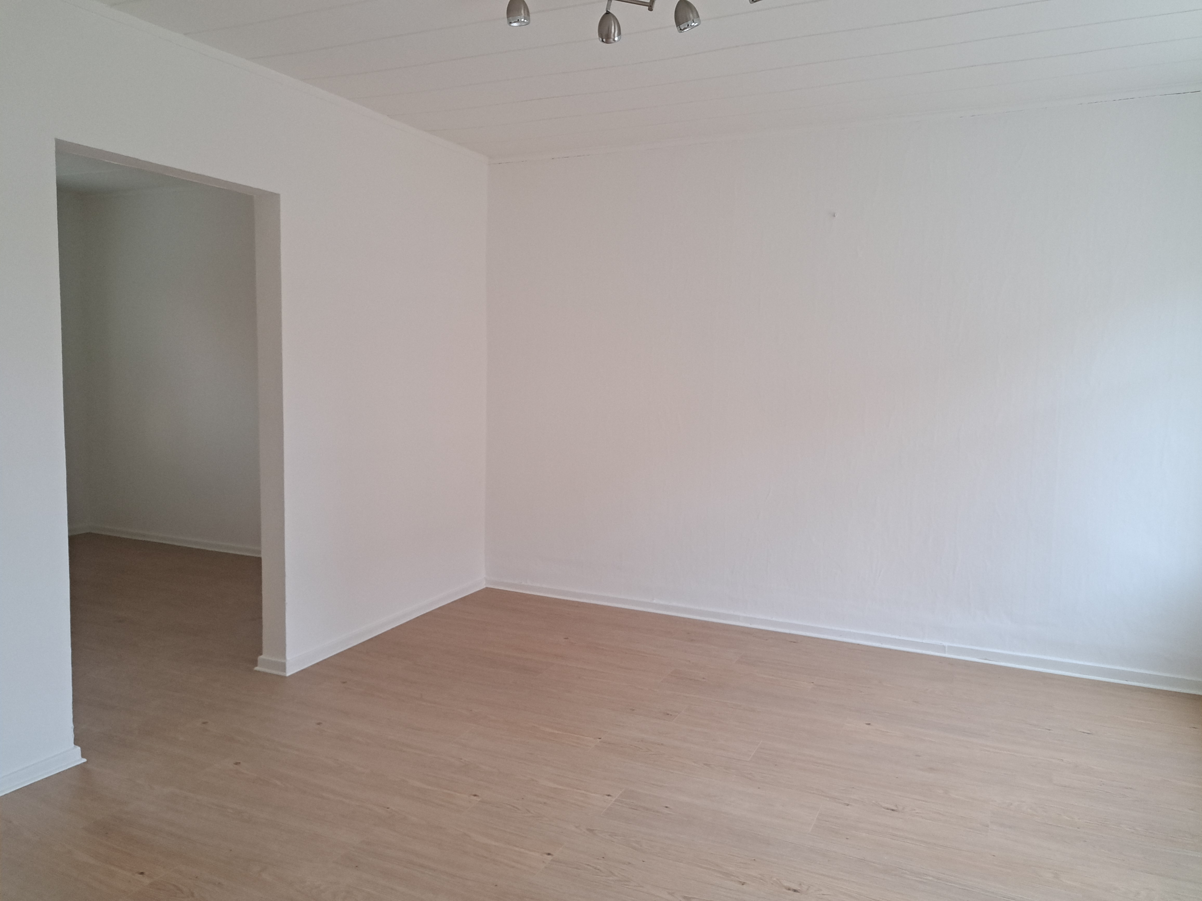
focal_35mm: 24
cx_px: 601
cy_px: 450
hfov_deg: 71.6
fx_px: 833
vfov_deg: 56.8
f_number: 1.8
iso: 400
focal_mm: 5.23
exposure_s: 1/33
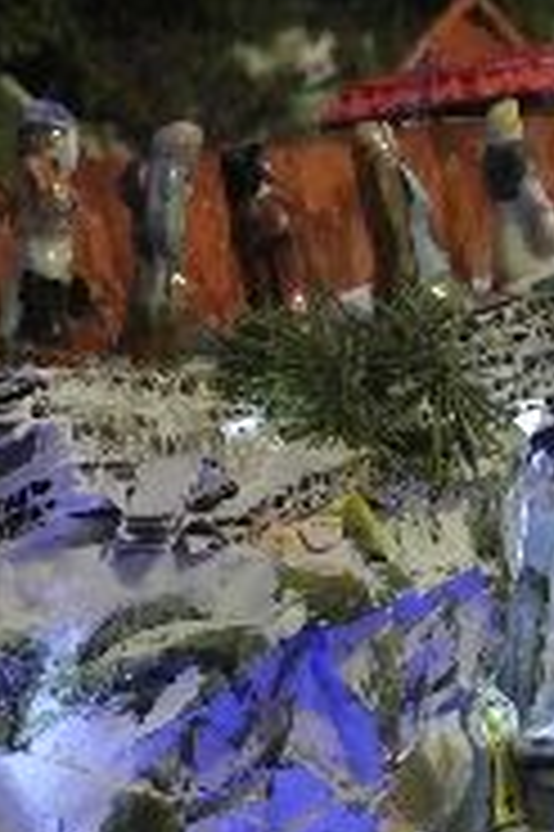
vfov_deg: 15.9
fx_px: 2706
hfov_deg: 11.7
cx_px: 250
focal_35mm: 117
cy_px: 1286
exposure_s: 1/80
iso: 1250
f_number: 3.5
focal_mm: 10
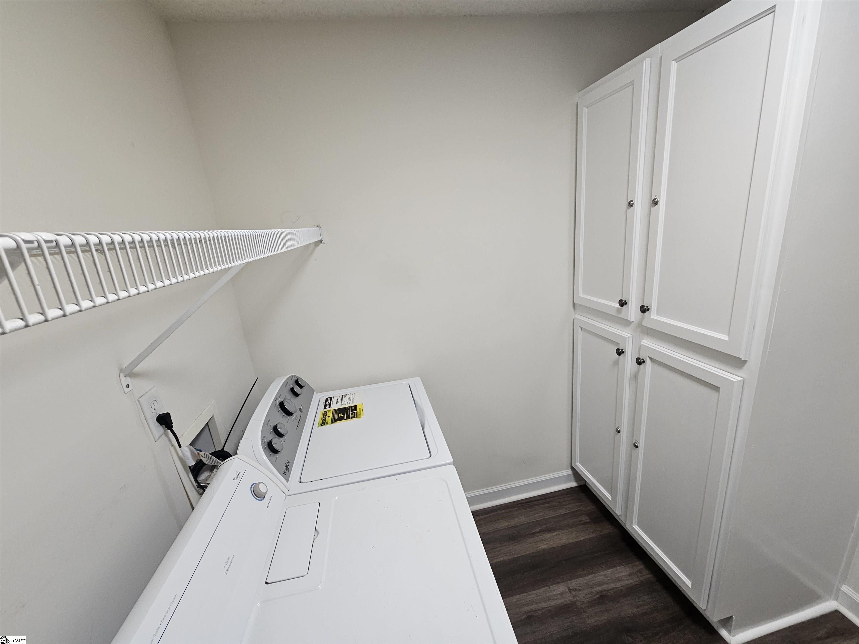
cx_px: 430
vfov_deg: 89.9
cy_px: 322
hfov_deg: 106.2
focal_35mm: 13
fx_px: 323
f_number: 2.2
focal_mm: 2.2
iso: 200
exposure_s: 1/60
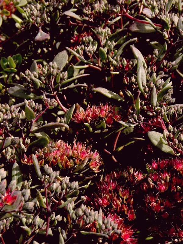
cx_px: 92
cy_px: 122
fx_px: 1015
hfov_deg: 10.3
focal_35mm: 144
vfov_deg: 13.7
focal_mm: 25.7
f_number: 6.3
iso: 160
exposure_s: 1/500
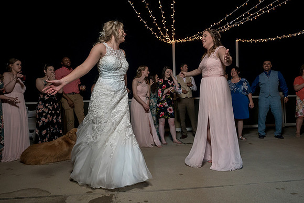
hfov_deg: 76.5
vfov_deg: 55.5
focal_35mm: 23
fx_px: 193
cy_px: 105
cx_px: 153
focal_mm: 18
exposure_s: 1/100
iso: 2000
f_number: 5.6
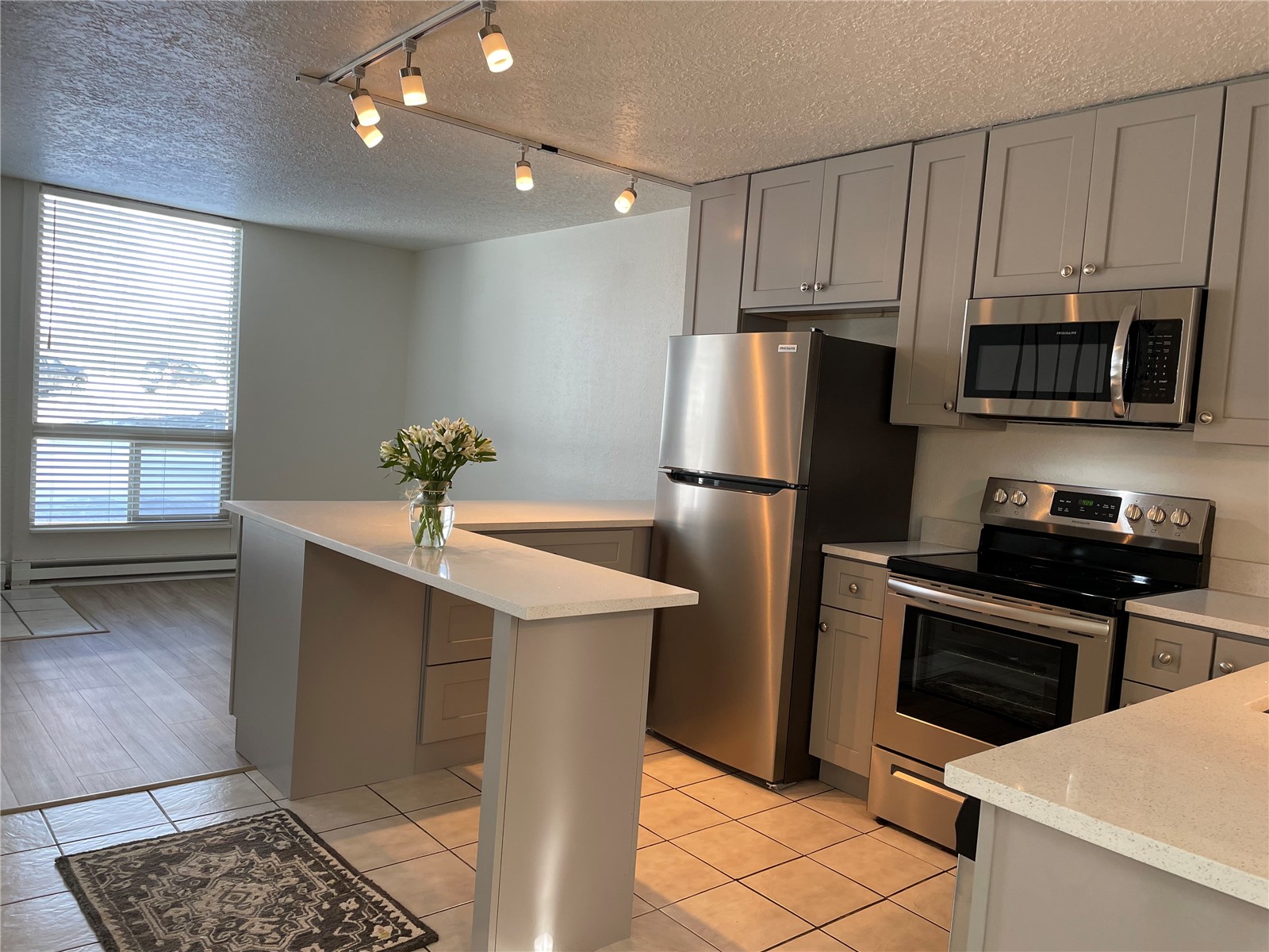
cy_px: 476
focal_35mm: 26
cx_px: 634
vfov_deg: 53.1
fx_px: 953
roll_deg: -4.0
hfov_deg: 67.3
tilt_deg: -4.1
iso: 100
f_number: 1.6
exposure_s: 1/120
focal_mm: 4.2
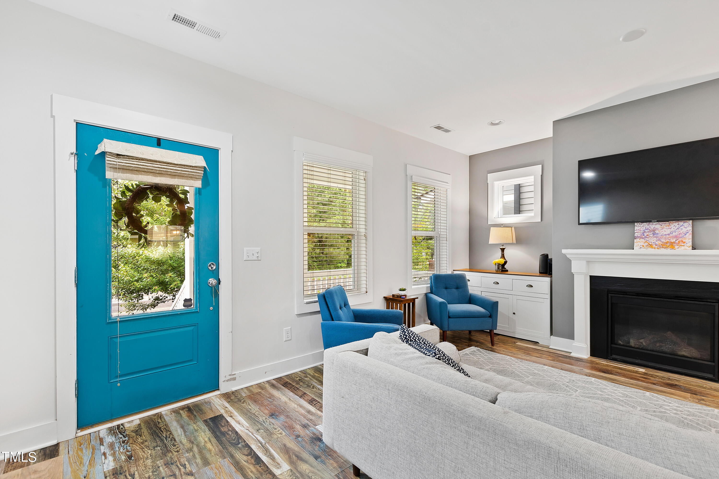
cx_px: 360
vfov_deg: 77.3
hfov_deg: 100.4
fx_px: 300
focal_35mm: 15
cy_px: 240
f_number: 8
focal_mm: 10
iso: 100
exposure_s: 1.3
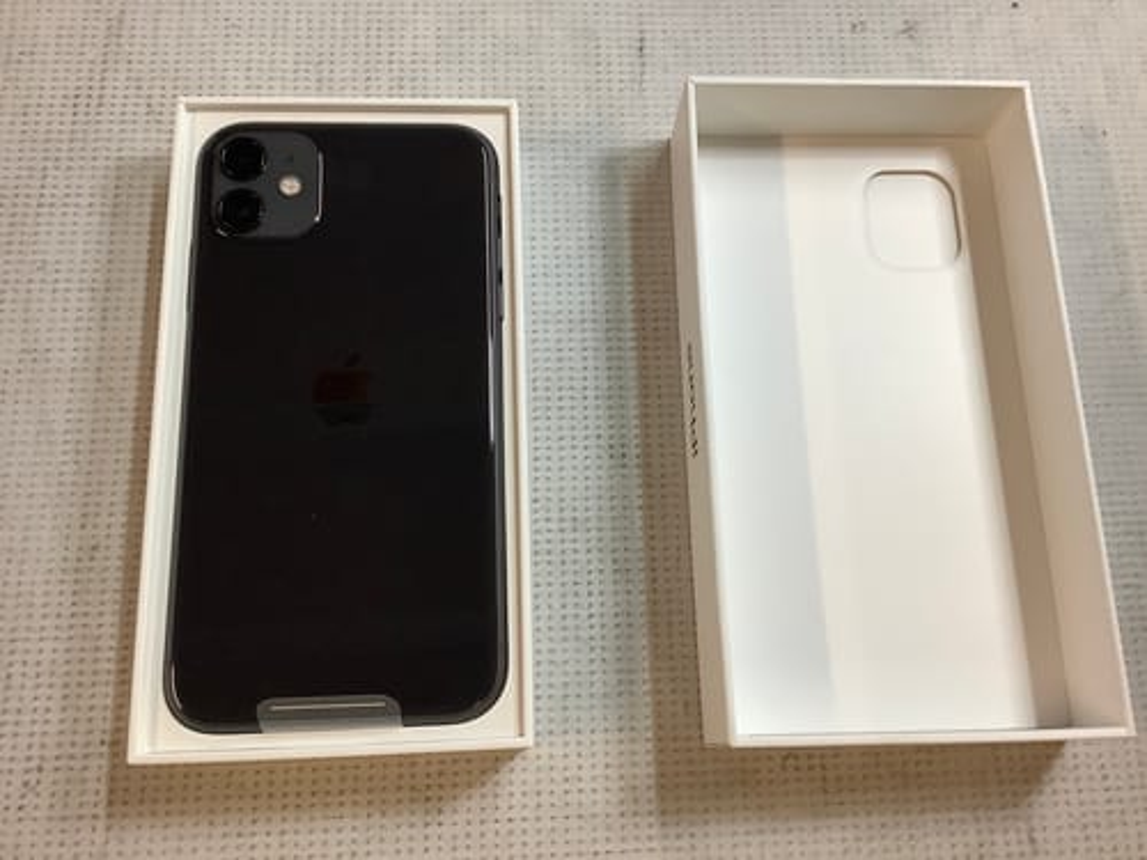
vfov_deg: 45.4
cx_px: 574
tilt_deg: -73.7
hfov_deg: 58.4
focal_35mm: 31
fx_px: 1027
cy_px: 430
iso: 100
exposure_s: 1/50
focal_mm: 3.3
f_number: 2.4
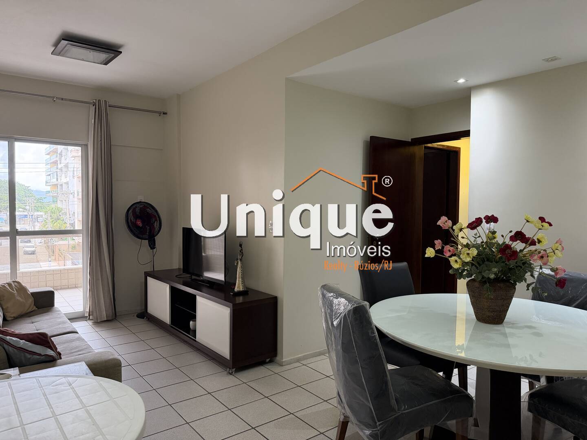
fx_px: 407
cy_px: 220
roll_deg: +0.4
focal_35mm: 24
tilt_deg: -2.5
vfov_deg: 56.8
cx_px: 294
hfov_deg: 71.6
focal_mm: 6.76
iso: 400
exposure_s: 1/120
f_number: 1.78
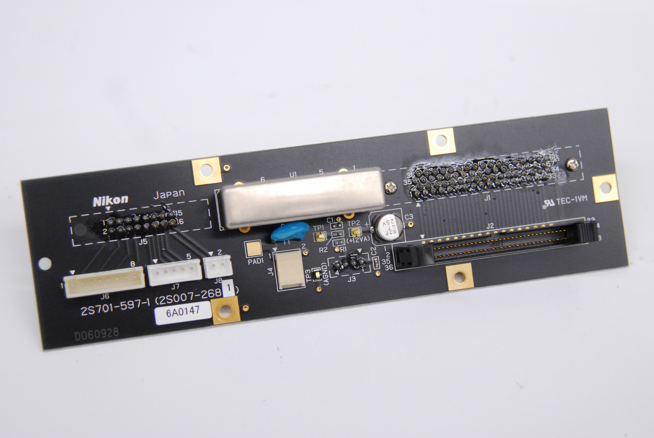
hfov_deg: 27.0
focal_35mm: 75
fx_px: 1364
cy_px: 219
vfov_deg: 18.2
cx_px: 327
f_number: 3.5
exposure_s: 1/160
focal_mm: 50
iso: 800
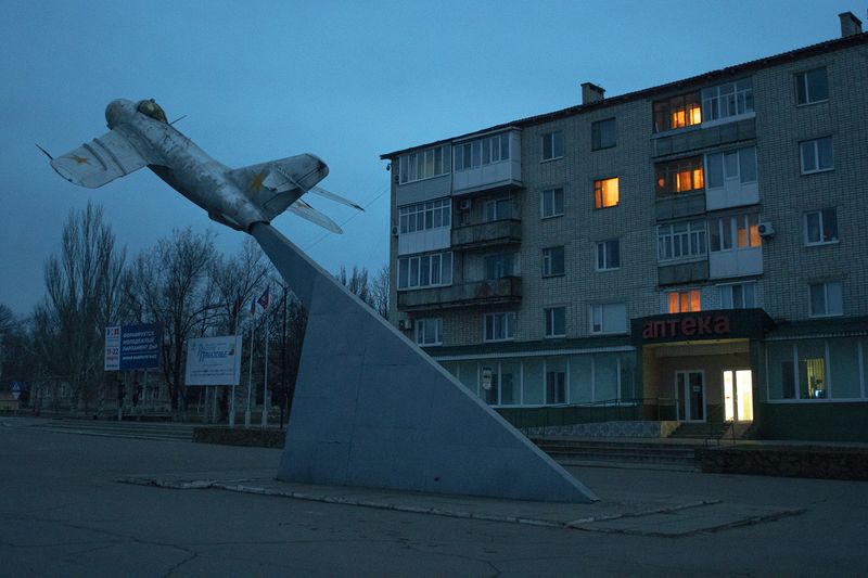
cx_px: 434
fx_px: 868
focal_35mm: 36
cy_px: 289
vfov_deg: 36.9
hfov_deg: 53.1
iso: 3200
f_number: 2.8
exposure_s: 1/60
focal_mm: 24
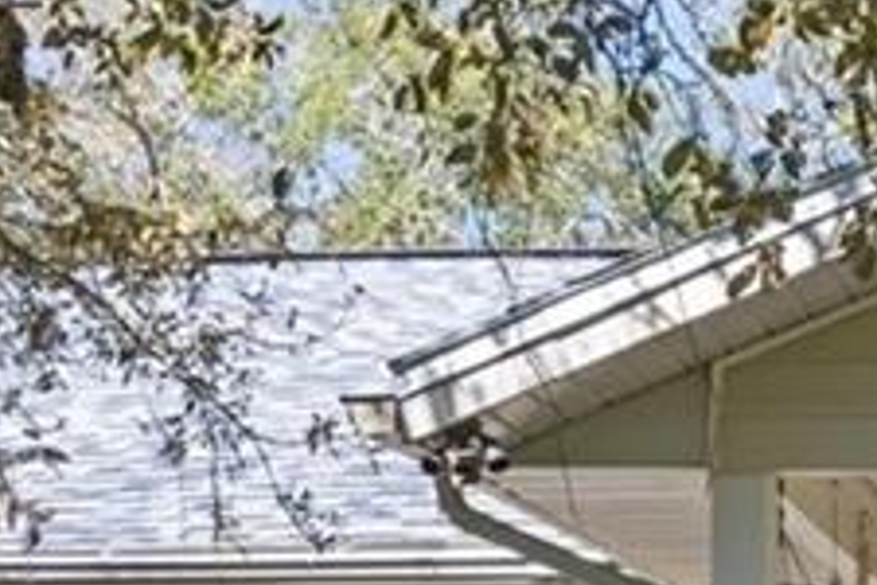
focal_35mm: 121
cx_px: 1025
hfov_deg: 16.3
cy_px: 936
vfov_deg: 10.8
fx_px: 2947
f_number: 9
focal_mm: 17
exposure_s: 1/80
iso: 320
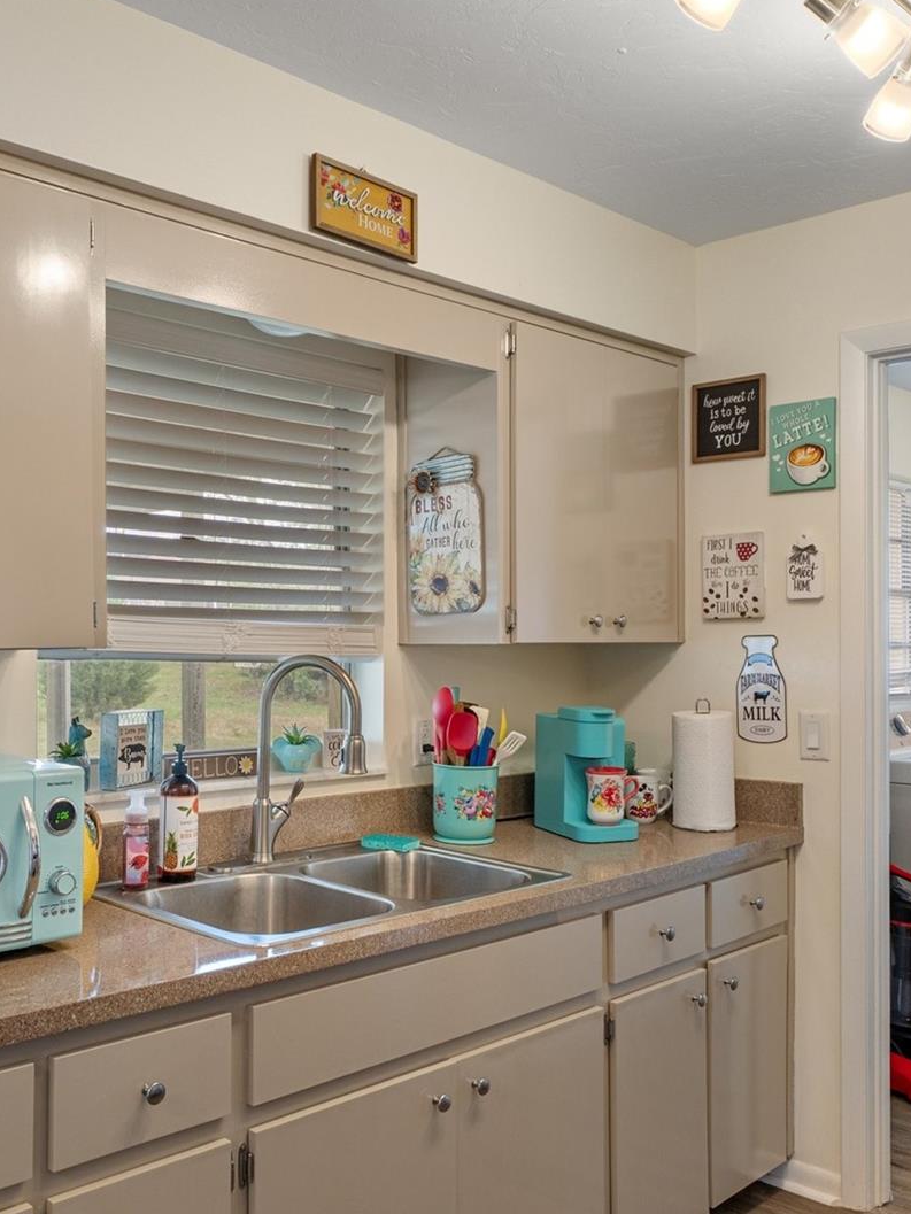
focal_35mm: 33
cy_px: 604
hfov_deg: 43.1
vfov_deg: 55.7
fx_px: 1148
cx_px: 363
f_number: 8
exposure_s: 1/1.43
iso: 250
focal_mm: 15
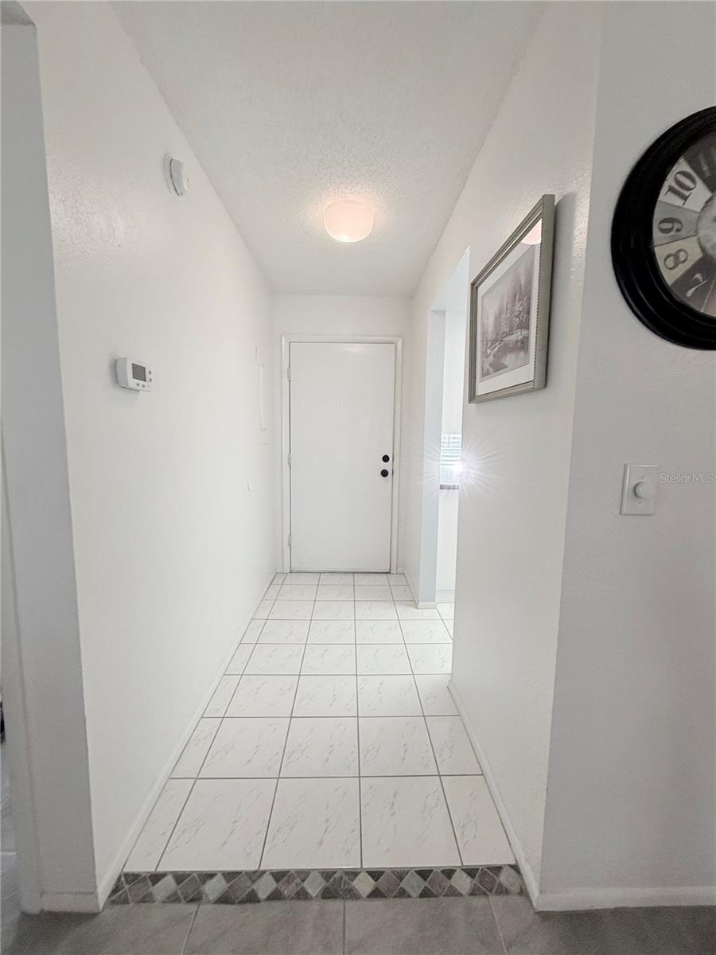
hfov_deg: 85.7
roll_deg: -0.8
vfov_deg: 102.1
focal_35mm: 14
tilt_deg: -5.4
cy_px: 478
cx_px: 358
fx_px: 386
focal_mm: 2.22
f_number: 2.2
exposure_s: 1/120
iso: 250
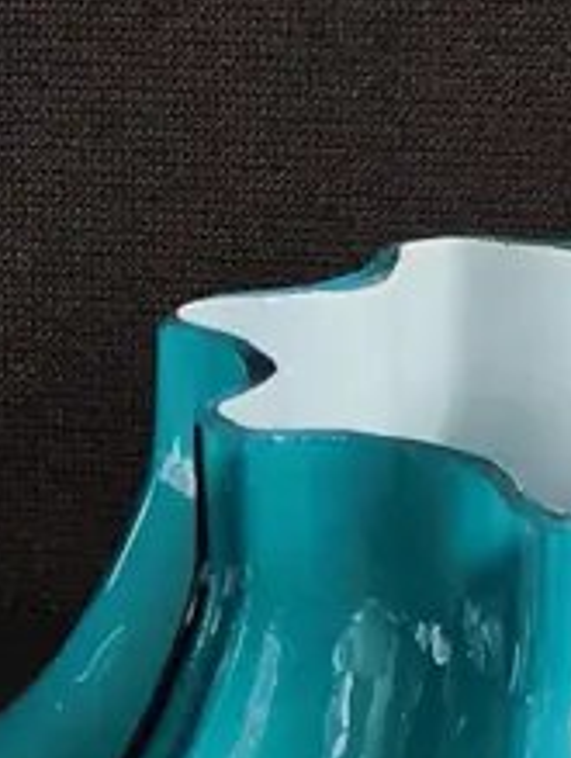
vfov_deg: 15.2
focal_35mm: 126
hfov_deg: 11.7
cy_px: 851
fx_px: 2763
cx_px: 581
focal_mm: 2.87
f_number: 2
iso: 64
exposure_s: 1/100
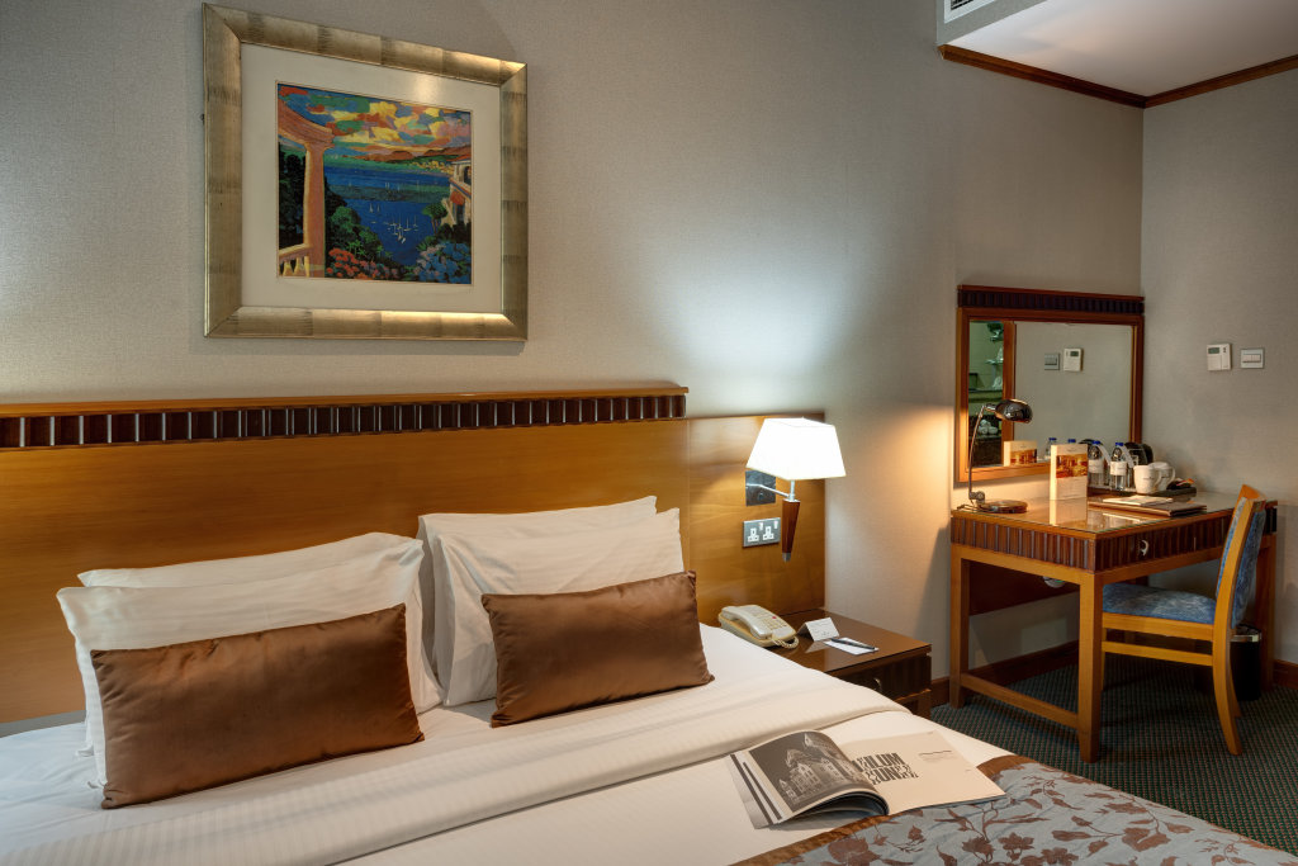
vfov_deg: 55.1
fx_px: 829
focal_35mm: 23
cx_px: 649
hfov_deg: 76.1
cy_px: 433
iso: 100
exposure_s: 1/1.25
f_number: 8
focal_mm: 23
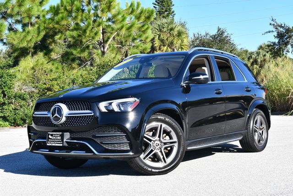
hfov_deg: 35.6
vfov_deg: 24.2
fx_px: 456
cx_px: 146
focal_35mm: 56
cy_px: 98
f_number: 7.1
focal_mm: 28
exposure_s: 1/250
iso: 200
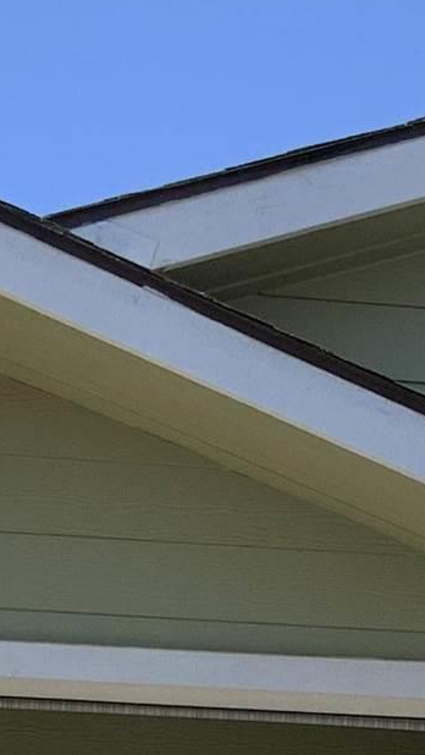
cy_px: 1297
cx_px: 385
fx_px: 3143
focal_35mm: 157
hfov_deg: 7.7
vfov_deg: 12.6
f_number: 1.8
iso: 16
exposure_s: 1/1577
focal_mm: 3
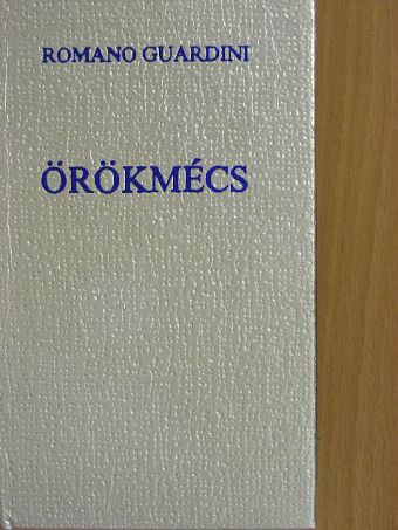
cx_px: 199
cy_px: 265
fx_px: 1211
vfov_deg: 24.7
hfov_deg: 18.7
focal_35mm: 79
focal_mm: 13.2
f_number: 3.5
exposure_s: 1/29.1
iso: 200
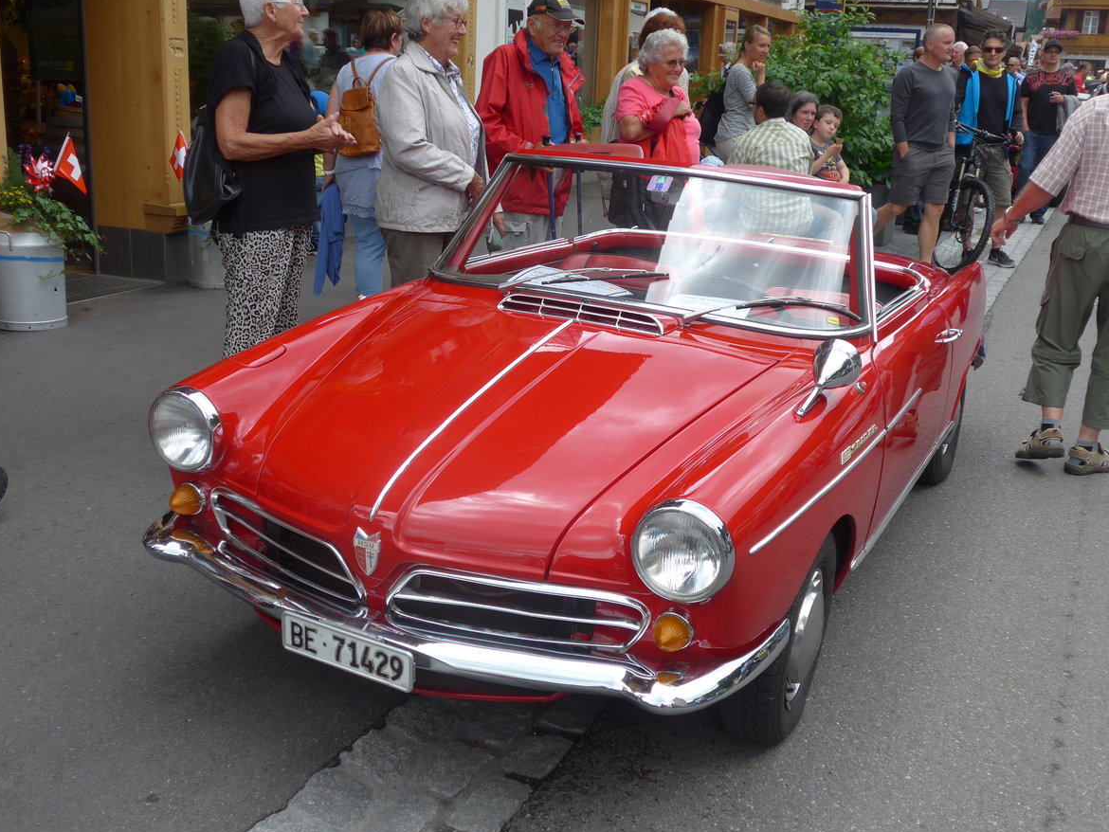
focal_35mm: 40
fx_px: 1282
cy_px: 422
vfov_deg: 36.0
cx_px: 555
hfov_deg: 46.8
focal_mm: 8
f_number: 2.8
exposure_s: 1/400
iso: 80
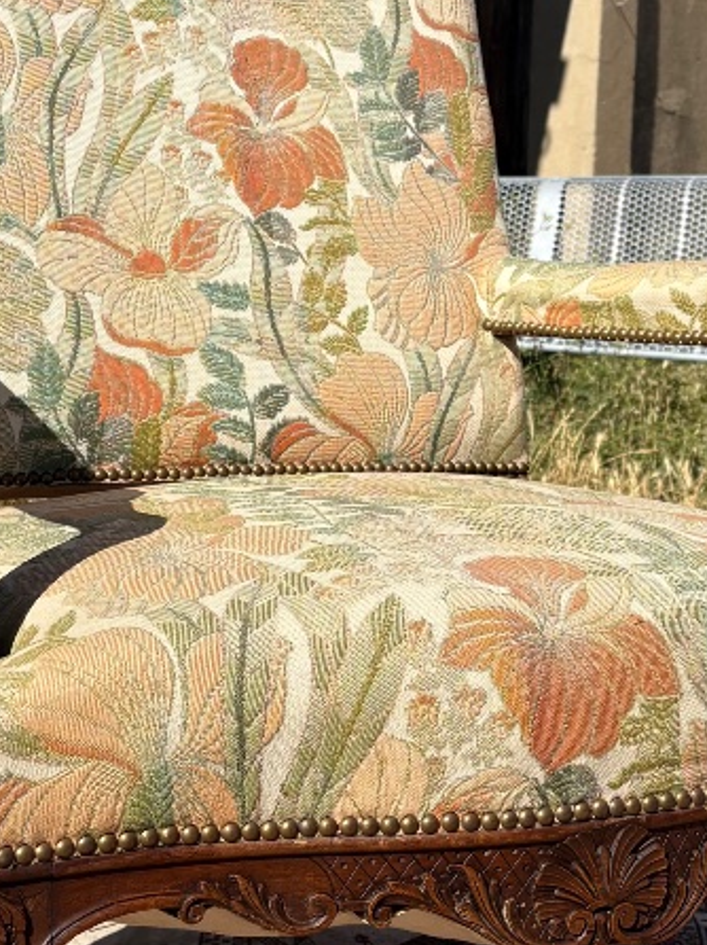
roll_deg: -2.3
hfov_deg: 21.0
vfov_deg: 27.7
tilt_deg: -3.4
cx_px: 271
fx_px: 1908
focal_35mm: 70
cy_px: 386
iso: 50
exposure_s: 1/4950
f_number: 1.6
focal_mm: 5.96
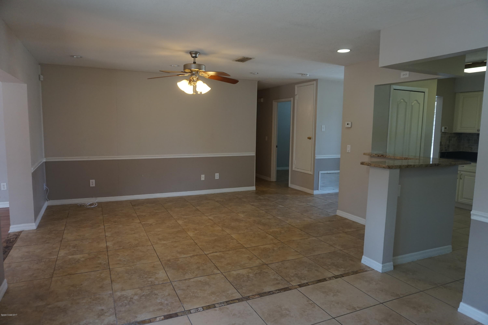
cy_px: 162
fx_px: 325
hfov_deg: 73.8
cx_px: 244
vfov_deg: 53.1
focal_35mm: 24
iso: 640
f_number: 4
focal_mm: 16
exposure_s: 1/160
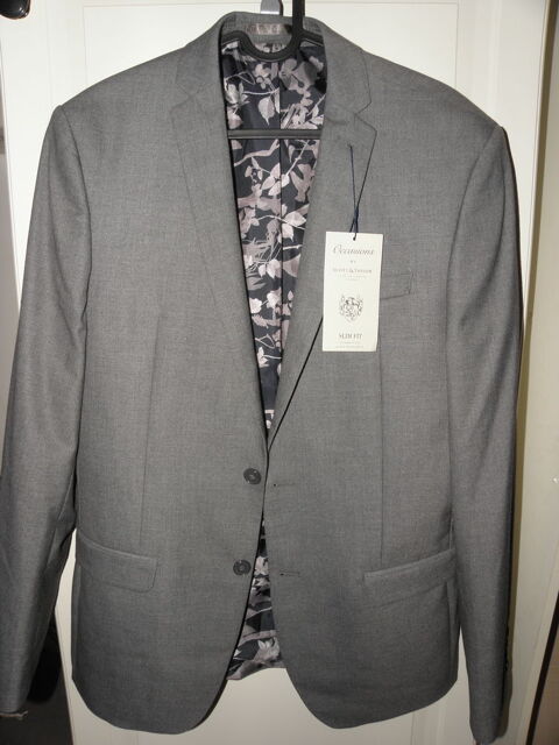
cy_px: 372
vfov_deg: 67.3
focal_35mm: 26
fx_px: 560
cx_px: 280
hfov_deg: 53.1
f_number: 5.6
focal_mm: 4.6
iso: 100
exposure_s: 1/30
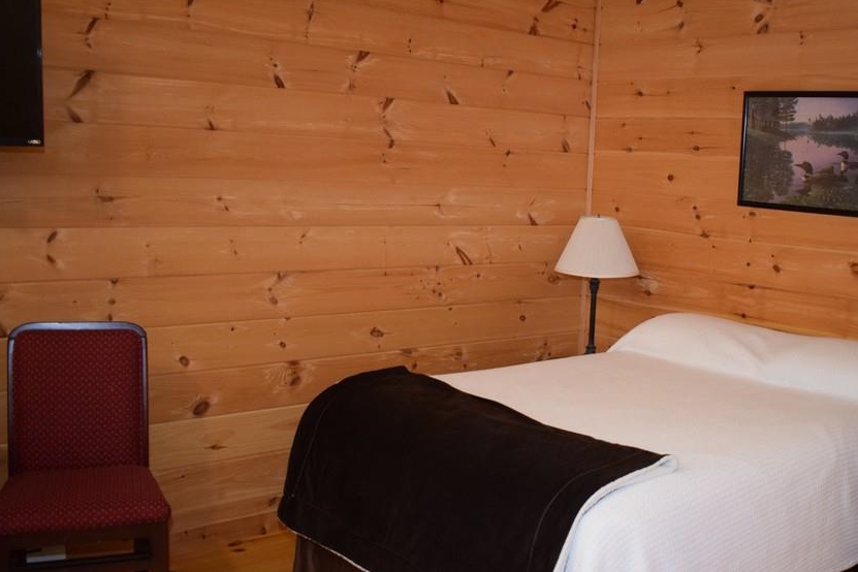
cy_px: 278
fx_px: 929
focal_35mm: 39
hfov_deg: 48.7
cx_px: 576
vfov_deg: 34.2
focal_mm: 18
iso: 1600
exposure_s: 1/60
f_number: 3.5
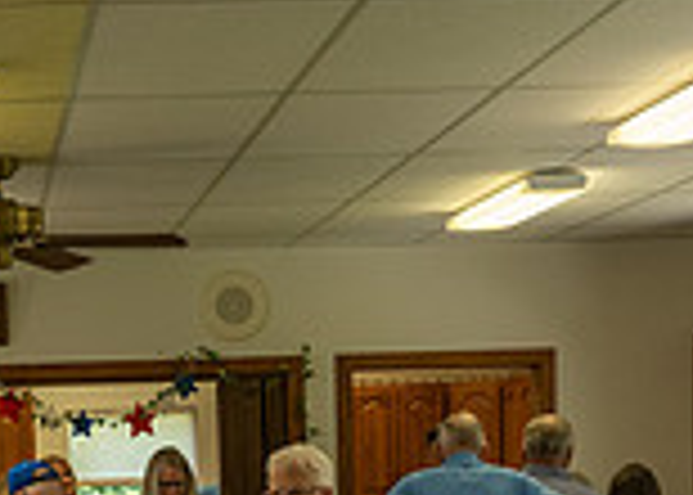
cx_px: 108
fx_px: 2204
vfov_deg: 12.2
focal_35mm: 112
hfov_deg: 17.7
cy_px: 733
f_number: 3.5
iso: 640
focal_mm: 24
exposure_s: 1/200
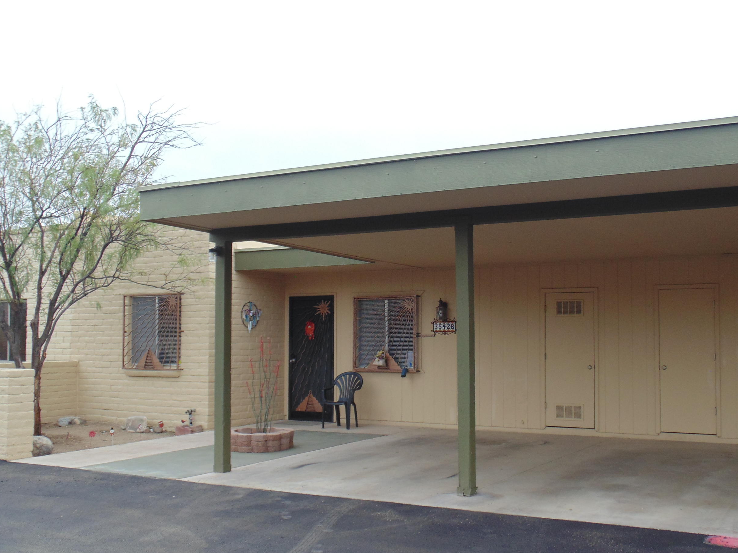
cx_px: 390
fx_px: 895
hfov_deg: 44.8
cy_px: 308
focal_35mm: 42
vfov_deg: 34.3
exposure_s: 1/250
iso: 80
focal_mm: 6.2
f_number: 3.4
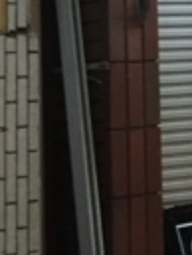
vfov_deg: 10.7
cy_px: -89
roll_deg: +2.3
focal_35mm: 180
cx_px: 441
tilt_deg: +6.6
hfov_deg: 7.7
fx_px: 1329
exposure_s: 1/24
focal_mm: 4.15
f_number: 2.2
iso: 250
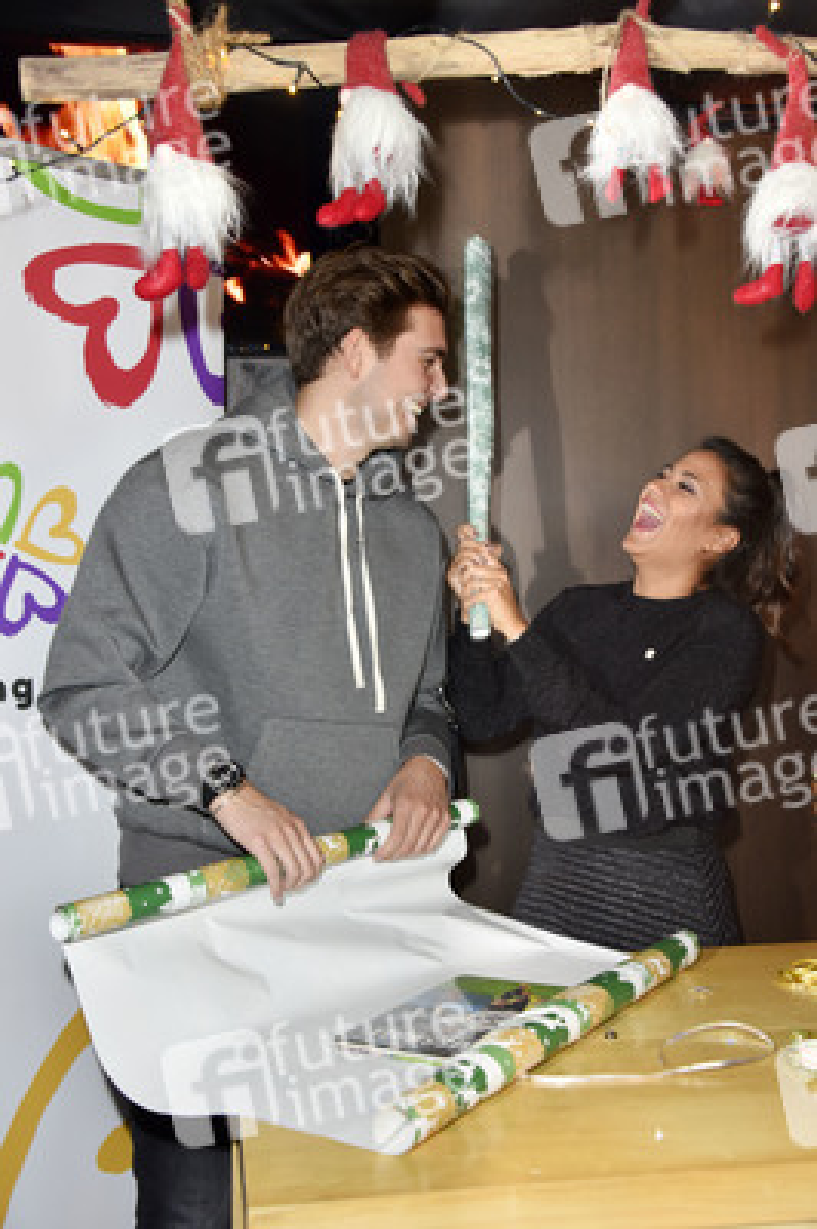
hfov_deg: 33.3
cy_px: 614
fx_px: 1364
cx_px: 408
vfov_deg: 48.5
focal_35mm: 40
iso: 1000
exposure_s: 1/60
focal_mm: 40
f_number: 5.6
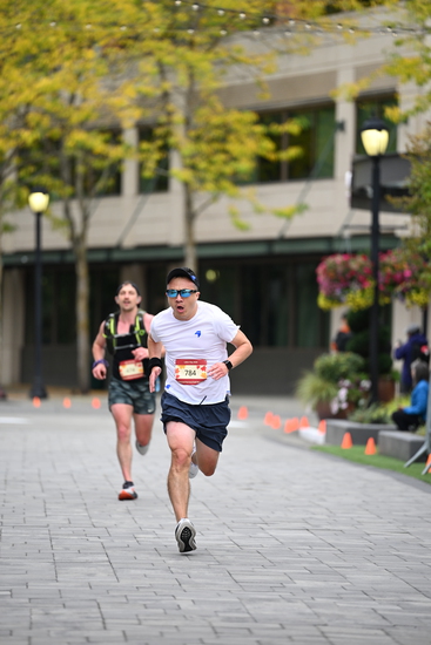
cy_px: 322
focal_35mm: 200
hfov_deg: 6.9
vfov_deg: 10.3
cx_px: 216
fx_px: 3589
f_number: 2.8
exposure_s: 1/2000
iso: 640
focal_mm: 200
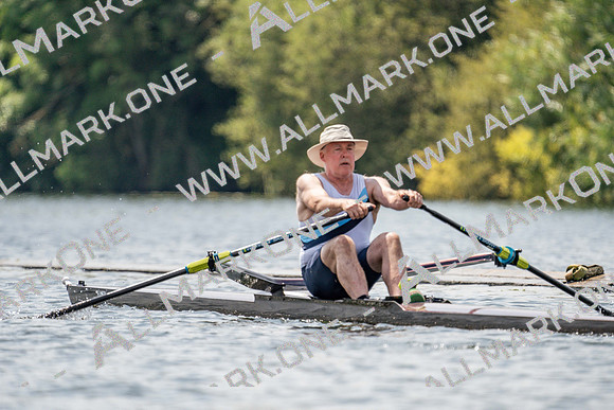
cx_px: 307
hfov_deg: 3.4
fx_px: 10235
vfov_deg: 2.3
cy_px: 205
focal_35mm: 600
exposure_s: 1/1600
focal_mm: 600
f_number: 6.3
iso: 320
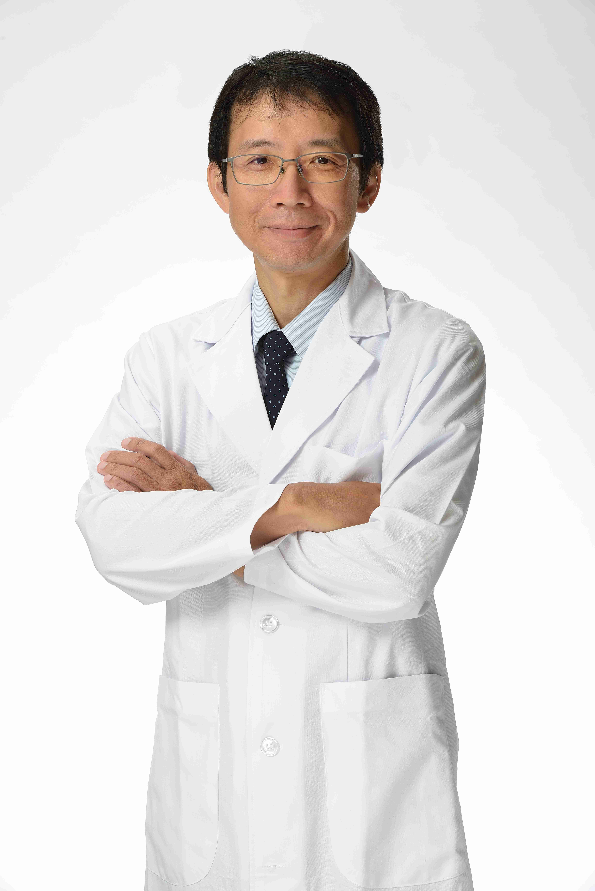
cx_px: 298
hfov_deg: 13.1
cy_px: 446
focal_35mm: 105
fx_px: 2601
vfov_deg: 19.5
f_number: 11
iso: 125
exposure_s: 1/100
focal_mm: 105
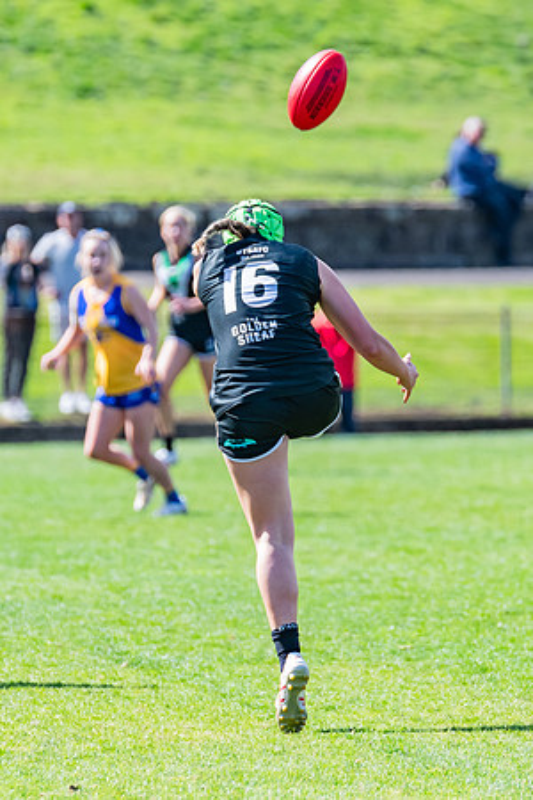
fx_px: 12738
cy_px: 349
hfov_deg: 2.4
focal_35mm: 574
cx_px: 282
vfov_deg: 3.6
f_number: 6.3
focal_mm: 310
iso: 800
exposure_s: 1/1600
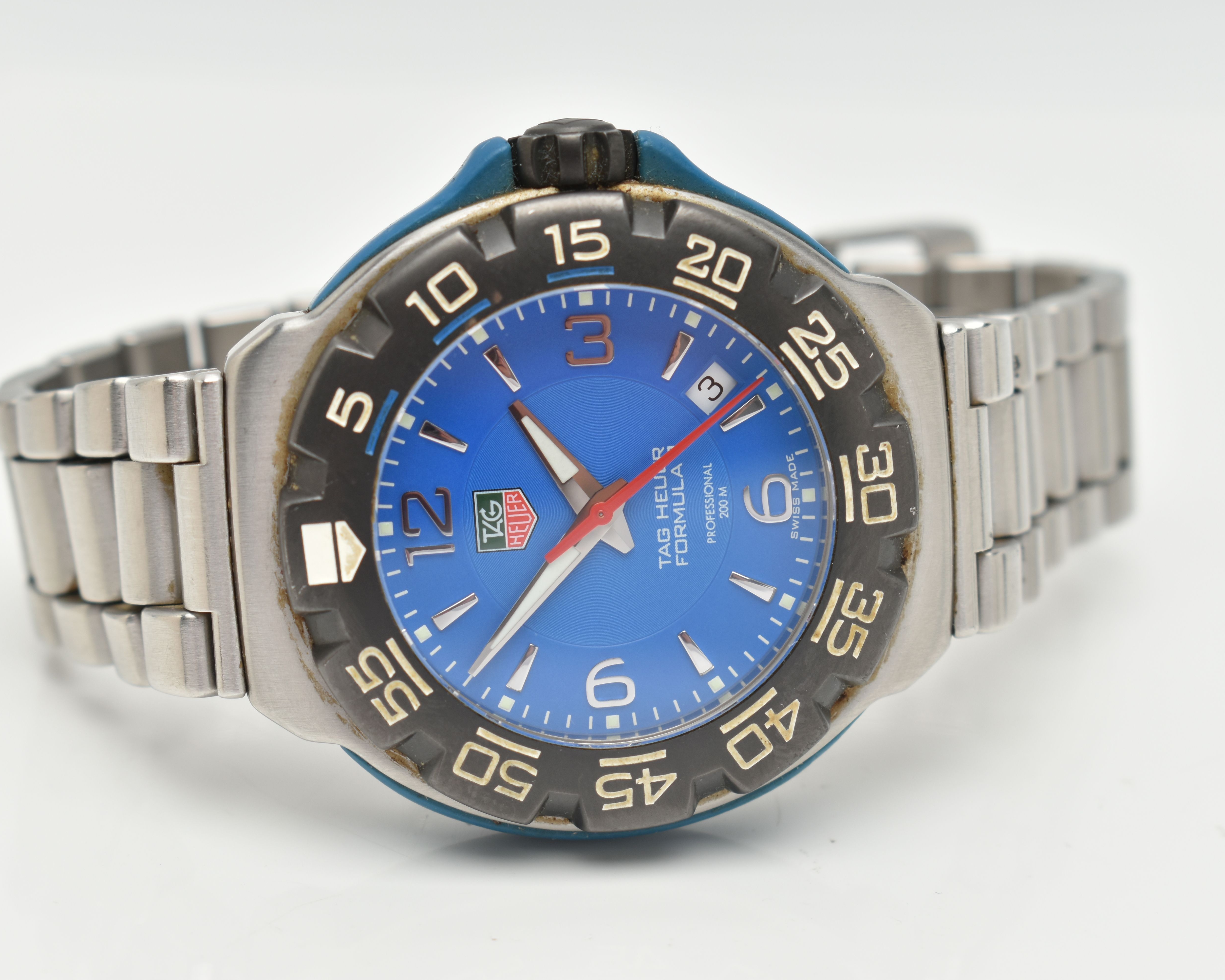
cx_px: 608
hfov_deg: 20.5
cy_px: 488
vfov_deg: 16.4
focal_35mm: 94
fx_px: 3392
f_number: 8
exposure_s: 1/100
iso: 200
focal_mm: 55
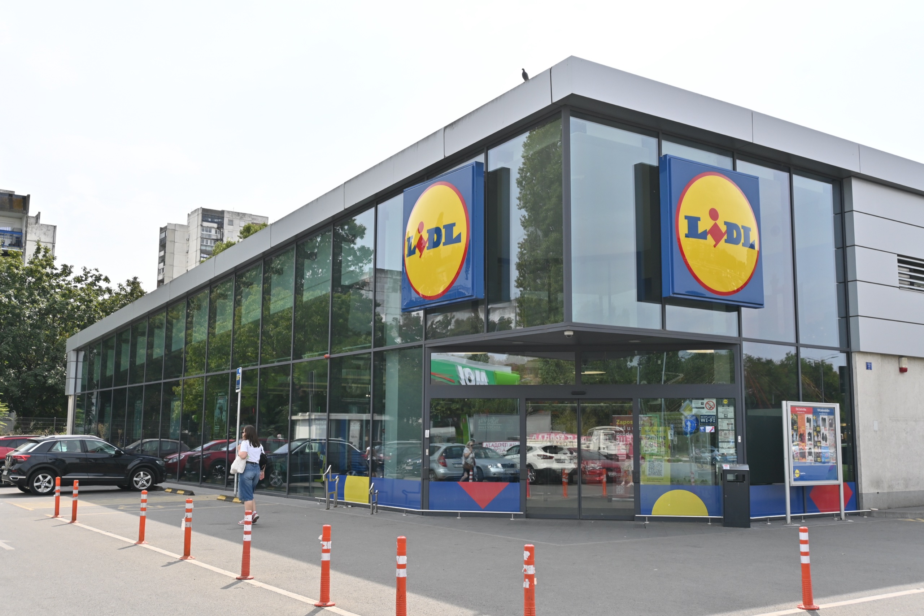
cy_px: 308
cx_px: 462
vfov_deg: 36.9
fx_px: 924
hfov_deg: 53.1
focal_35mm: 36
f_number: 7.1
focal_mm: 24
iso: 100
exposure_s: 1/400
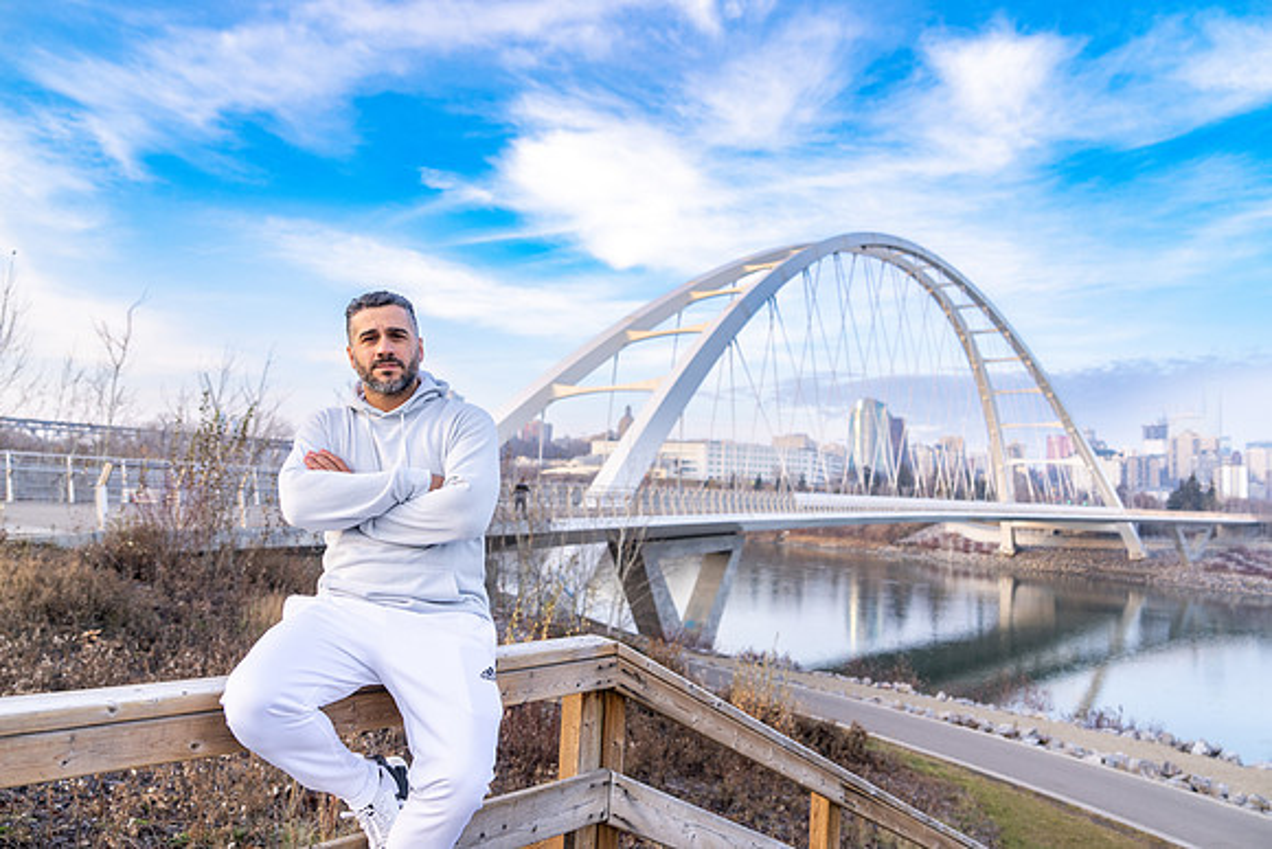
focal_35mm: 24
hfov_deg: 73.7
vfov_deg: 53.2
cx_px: 636
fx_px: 848
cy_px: 424
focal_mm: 24
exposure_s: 1/250
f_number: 2.8
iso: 100
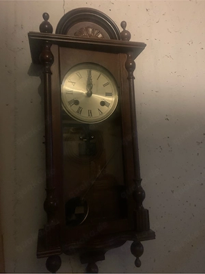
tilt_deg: +4.9
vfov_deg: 67.3
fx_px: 205
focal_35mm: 26
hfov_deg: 53.1
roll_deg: +3.1
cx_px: 102
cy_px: 137
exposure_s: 1/17
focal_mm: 4.25
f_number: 1.8
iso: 800
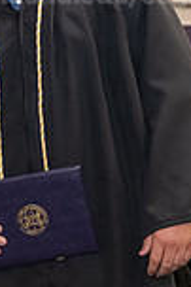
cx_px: -185
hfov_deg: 6.0
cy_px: 35
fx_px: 1771
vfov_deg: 9.2
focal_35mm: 222
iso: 2500
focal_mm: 58
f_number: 5
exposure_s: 1/125
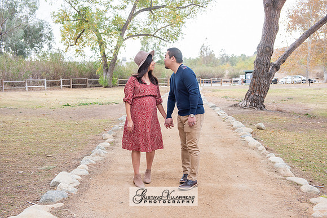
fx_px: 409
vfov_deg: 29.9
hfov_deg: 43.6
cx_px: 164
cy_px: 109
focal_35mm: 45
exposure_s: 1/125
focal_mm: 45
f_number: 5
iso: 500
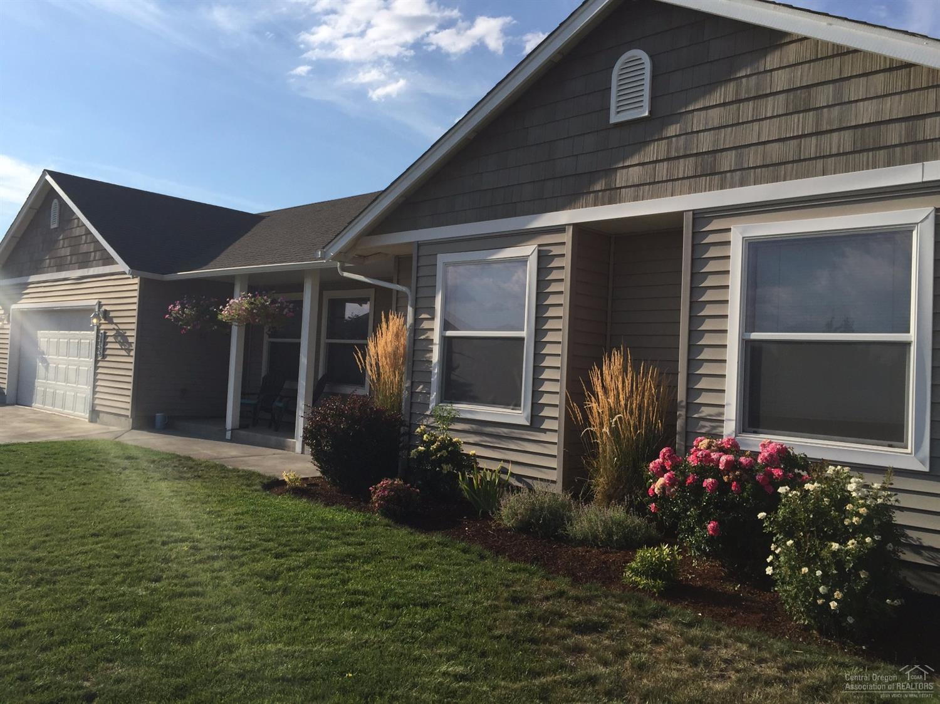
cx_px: 470
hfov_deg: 61.7
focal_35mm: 29
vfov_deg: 48.2
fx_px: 787
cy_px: 352
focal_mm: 4.15
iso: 32
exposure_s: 1/2825
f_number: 2.2
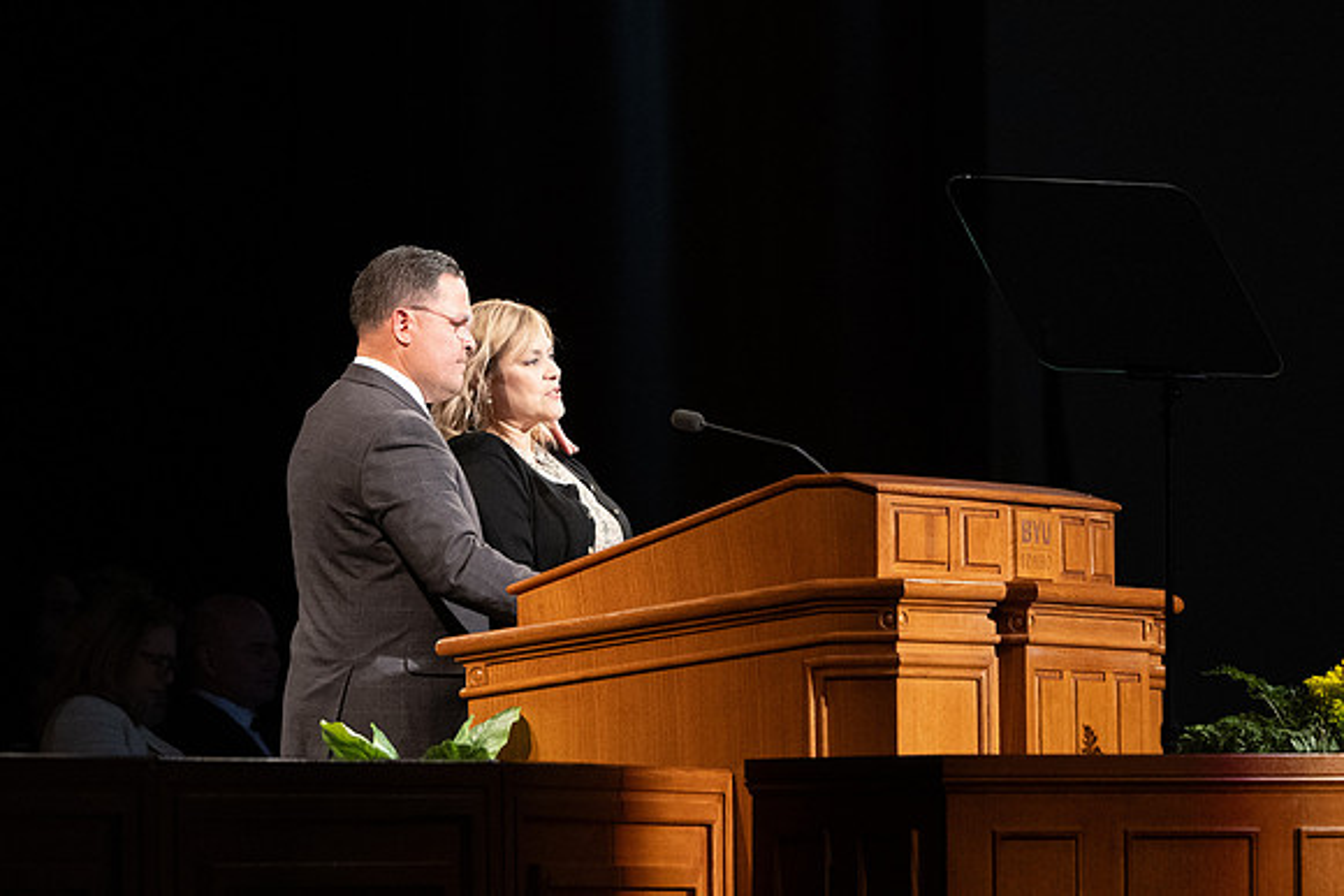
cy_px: 375
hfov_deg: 6.7
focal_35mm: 309
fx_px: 11547
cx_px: 471
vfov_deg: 4.4
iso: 3200
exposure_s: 1/250
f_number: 3.5
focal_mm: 180
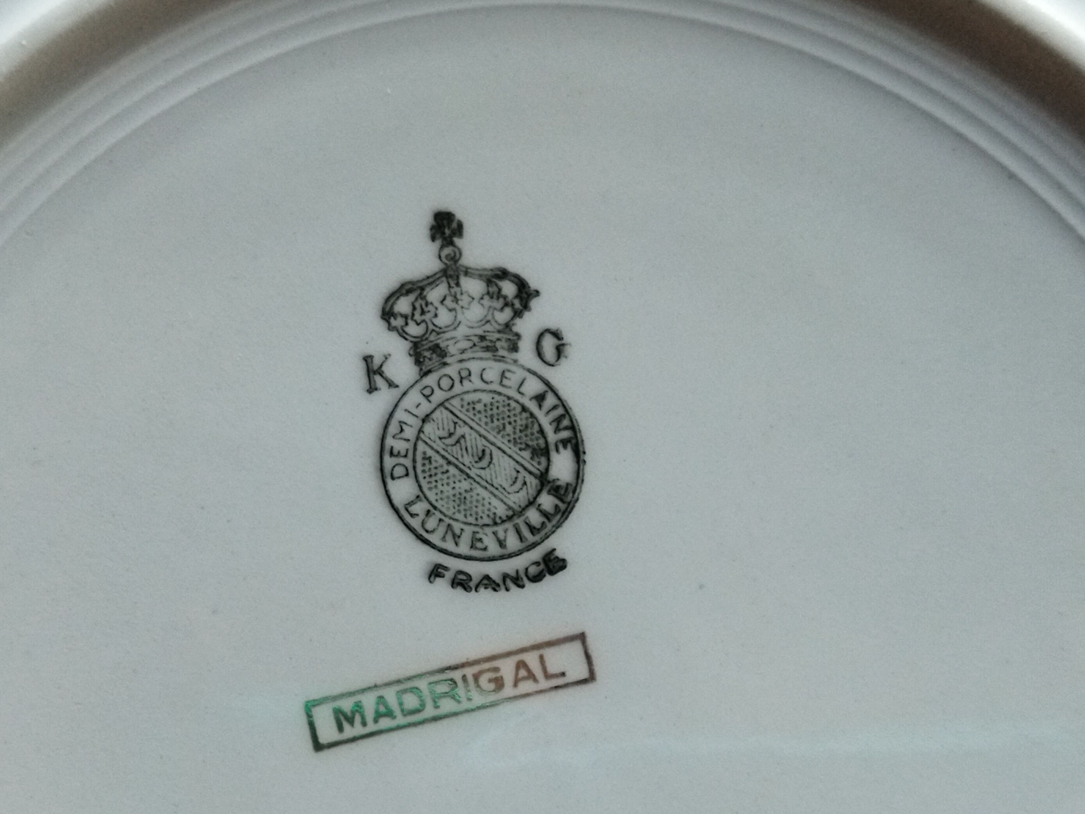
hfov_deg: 47.2
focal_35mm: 39
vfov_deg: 36.6
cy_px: 507
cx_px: 369
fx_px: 1222
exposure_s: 1/50
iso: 136
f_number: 1.79
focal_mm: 4.71
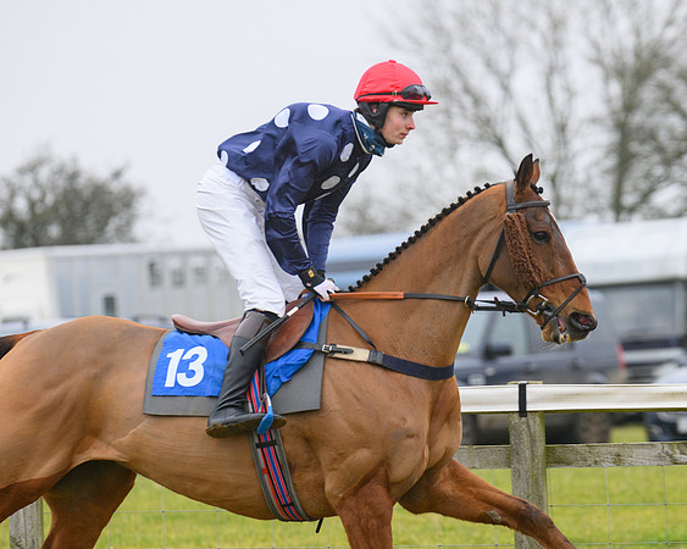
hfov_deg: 6.7
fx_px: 5859
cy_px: 265
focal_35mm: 288
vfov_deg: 5.4
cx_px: 384
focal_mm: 210
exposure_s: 1/1250
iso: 1250
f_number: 5
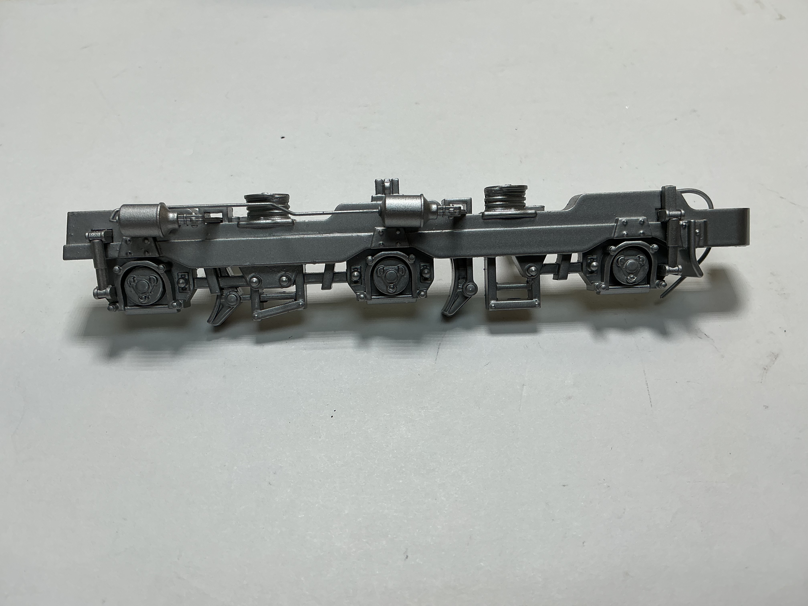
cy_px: 303
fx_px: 677
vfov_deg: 48.2
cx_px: 404
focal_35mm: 29
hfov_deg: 61.7
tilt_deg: -51.4
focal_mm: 3
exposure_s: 1/261
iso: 25
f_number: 1.8
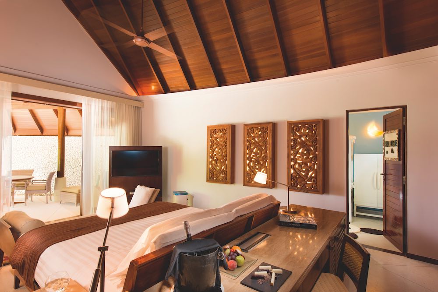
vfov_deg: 64.6
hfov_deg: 86.9
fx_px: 231
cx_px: 219
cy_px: 146
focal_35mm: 19
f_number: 10
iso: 250
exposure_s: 1/3
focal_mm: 19
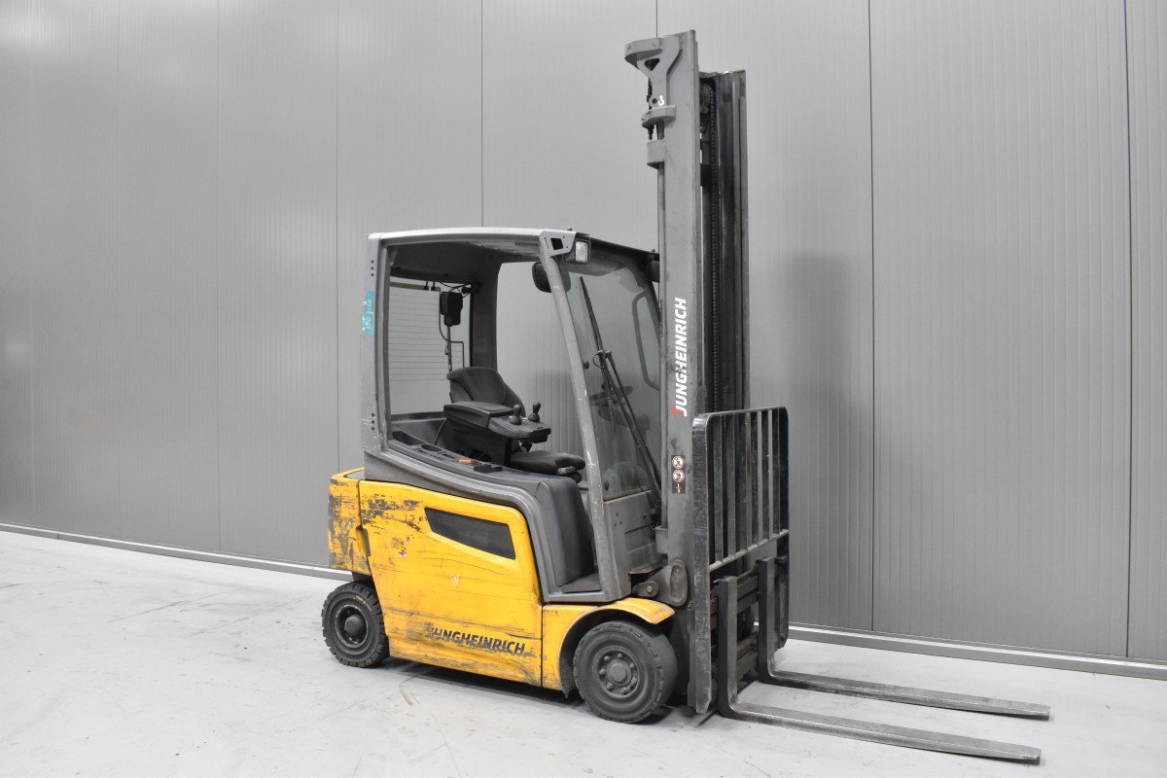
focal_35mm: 30
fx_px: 972
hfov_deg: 61.9
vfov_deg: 43.6
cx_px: 584
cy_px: 389
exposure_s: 1/25
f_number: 5.6
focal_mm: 20
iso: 1600
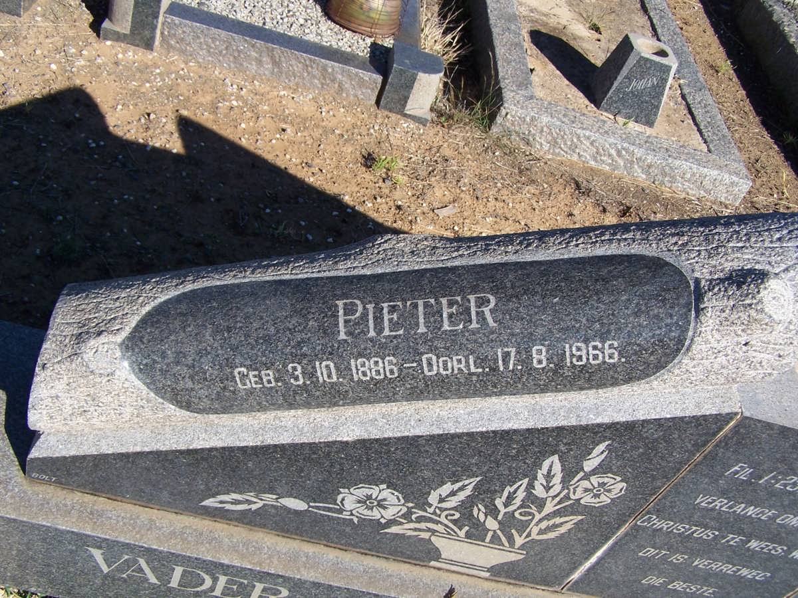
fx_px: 876
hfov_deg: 49.0
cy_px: 299
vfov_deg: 37.7
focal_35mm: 38
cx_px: 399
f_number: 4
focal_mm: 6.3
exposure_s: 1/750
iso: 80
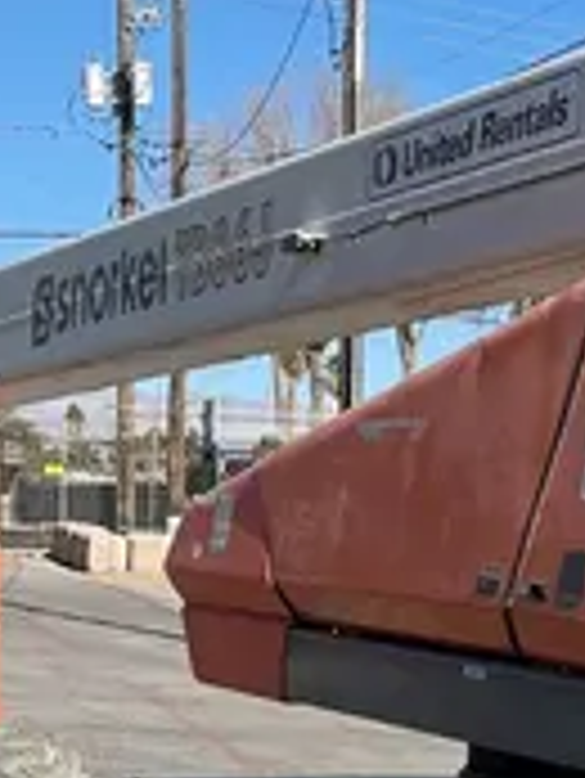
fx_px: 2476
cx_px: 796
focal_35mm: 110
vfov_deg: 17.6
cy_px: 690
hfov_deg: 13.0
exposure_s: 1/3623
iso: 50
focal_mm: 5.1
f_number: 1.6
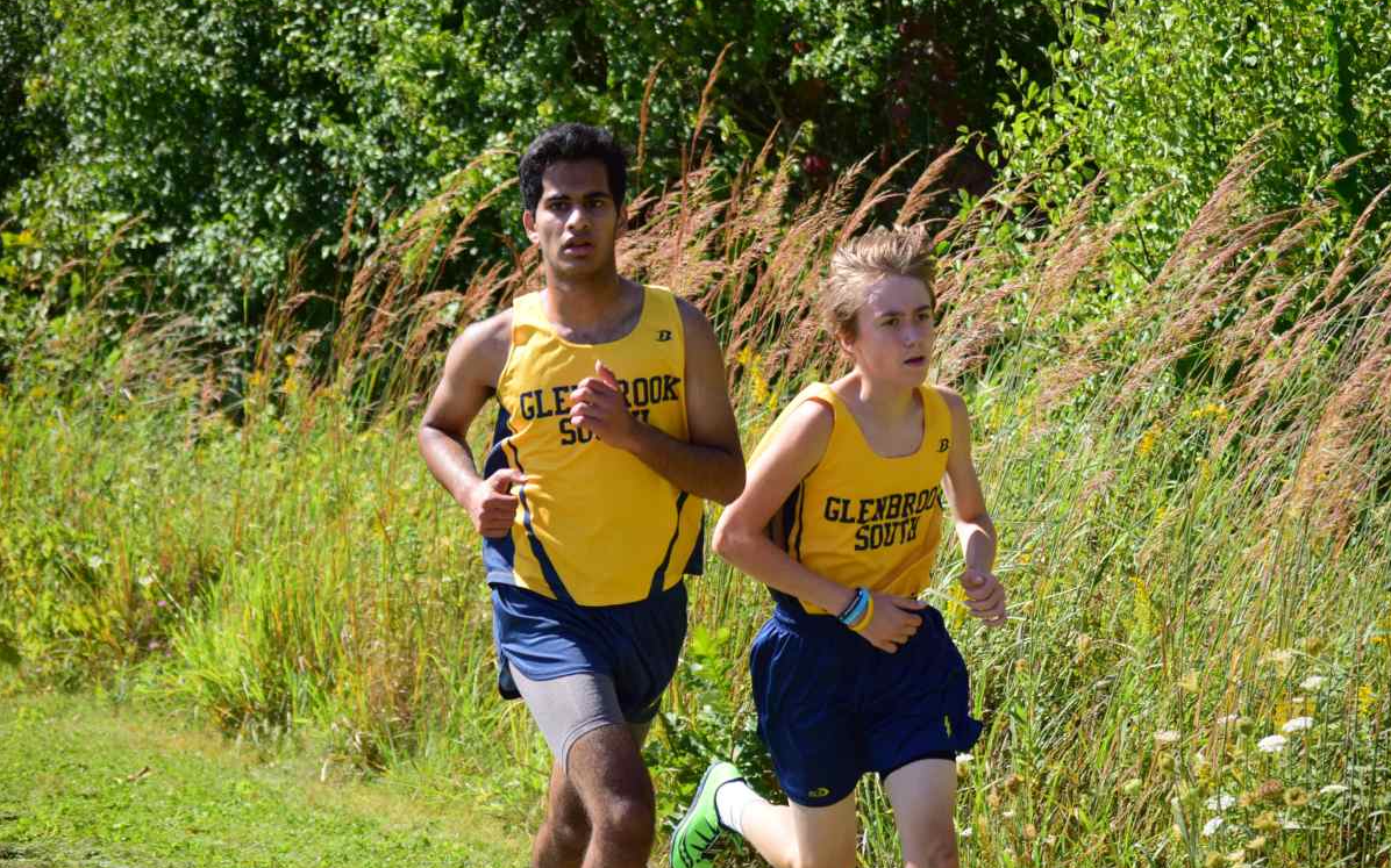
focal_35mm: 131
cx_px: 697
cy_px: 416
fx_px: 4947
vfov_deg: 10.0
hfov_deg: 16.0
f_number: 4.2
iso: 200
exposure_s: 1/800
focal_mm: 85
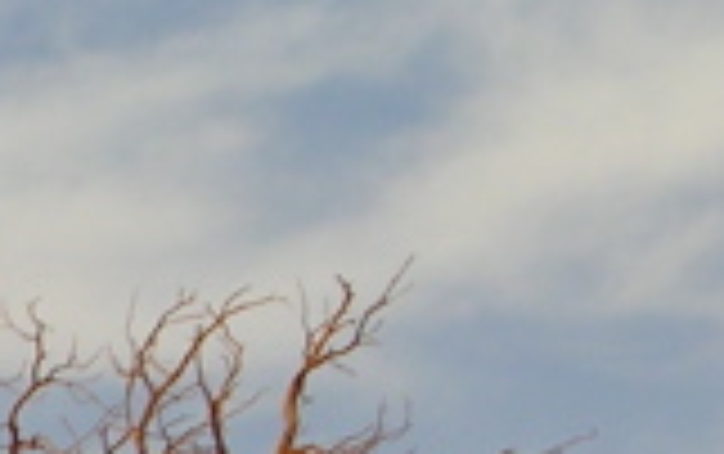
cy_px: 1061
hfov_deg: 6.1
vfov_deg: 3.8
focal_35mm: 341
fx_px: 6735
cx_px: -414
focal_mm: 12.3
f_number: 4
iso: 50
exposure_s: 1/840
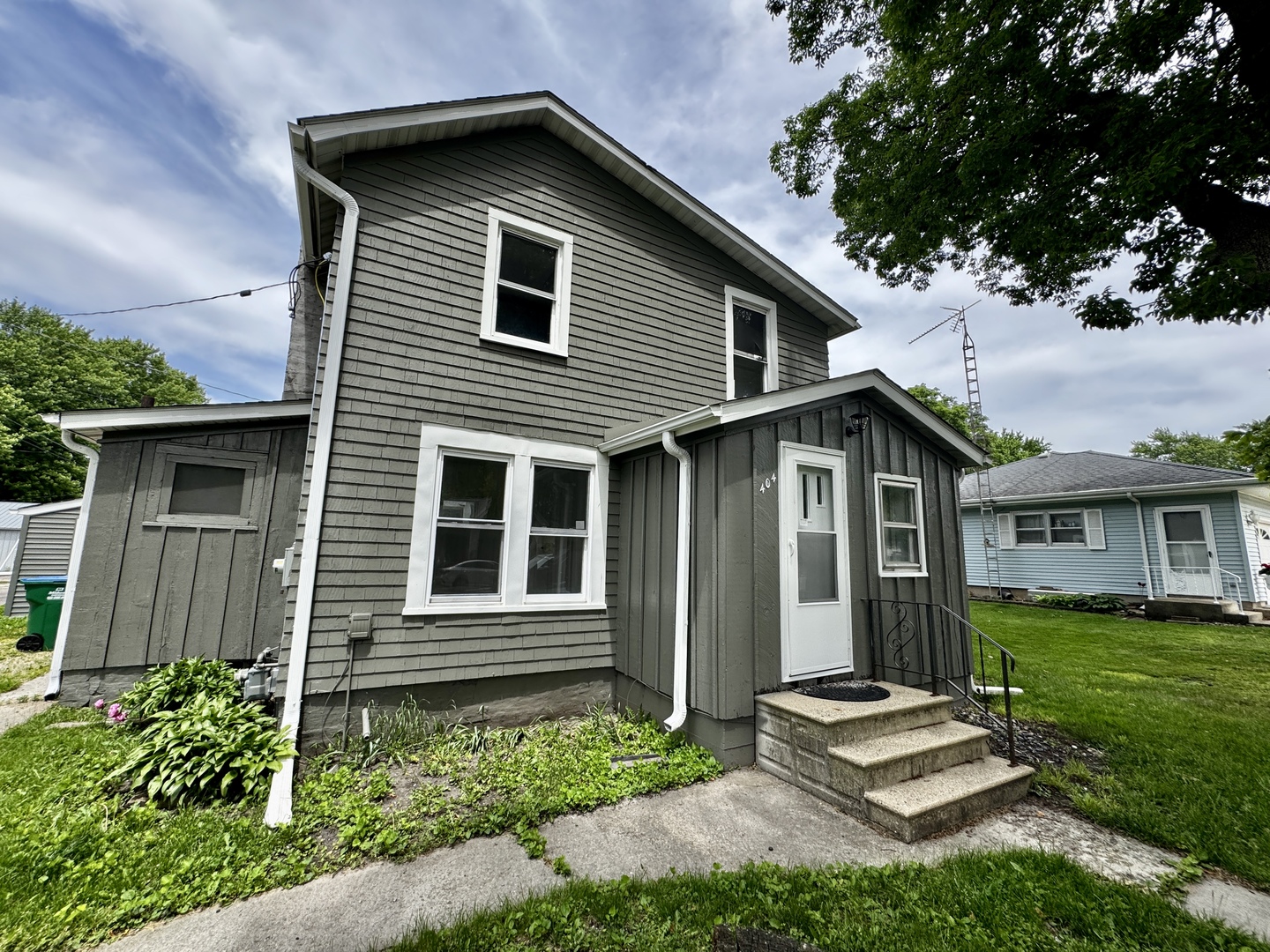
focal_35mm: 14
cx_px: 635
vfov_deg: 85.7
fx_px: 514
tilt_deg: +8.7
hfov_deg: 102.1
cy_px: 476
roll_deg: -0.7
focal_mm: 2.22
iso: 50
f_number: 2.2
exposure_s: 1/652
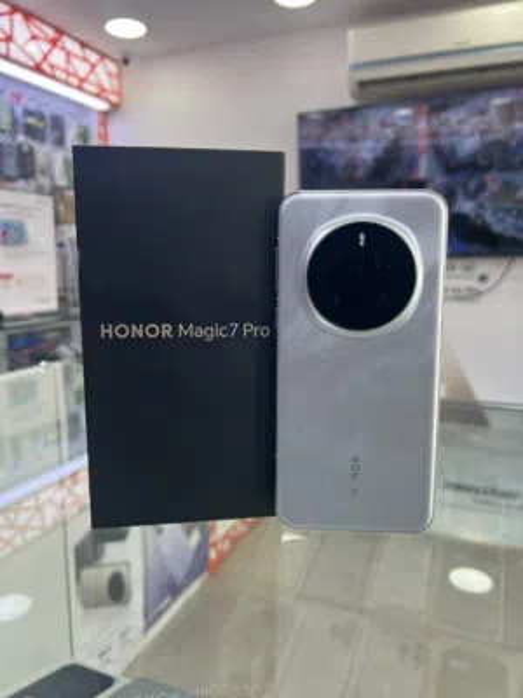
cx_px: 262
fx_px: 524
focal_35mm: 26
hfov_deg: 53.1
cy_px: 349
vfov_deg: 67.3
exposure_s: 1/254
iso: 40
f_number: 1.5
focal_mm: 5.7
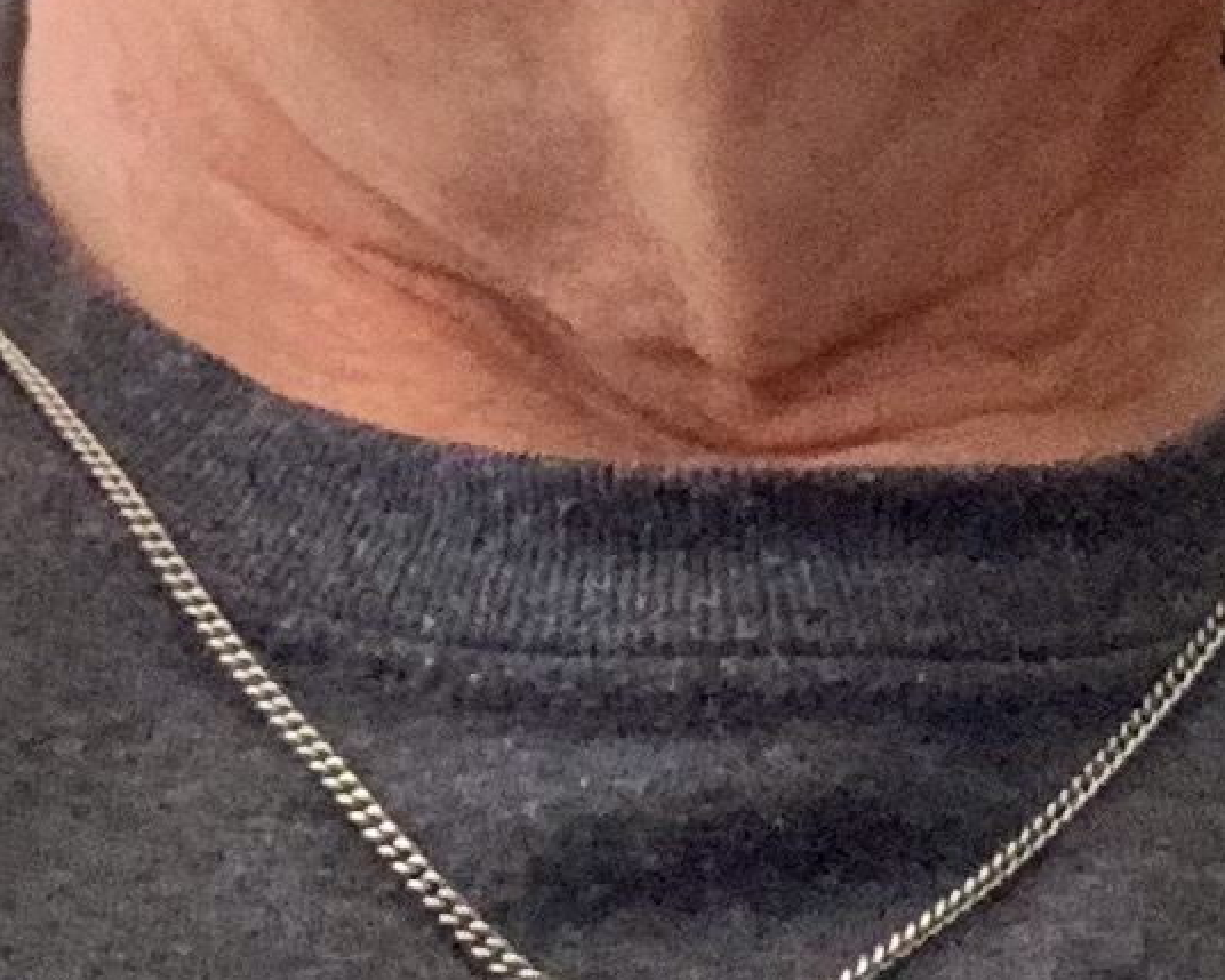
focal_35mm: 180
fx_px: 6527
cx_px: 1038
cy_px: -199
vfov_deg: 8.5
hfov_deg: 10.7
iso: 250
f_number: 2.2
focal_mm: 2.87
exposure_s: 1/60
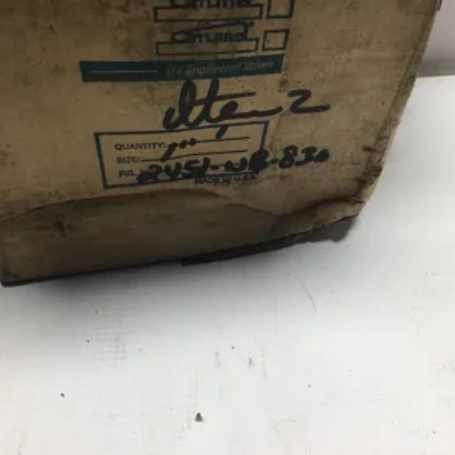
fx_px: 550
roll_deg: -1.5
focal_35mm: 37
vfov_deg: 44.9
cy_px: 226
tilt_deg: -42.1
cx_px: 232
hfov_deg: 44.9
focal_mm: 3.3
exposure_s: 1/120
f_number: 2.4
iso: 32
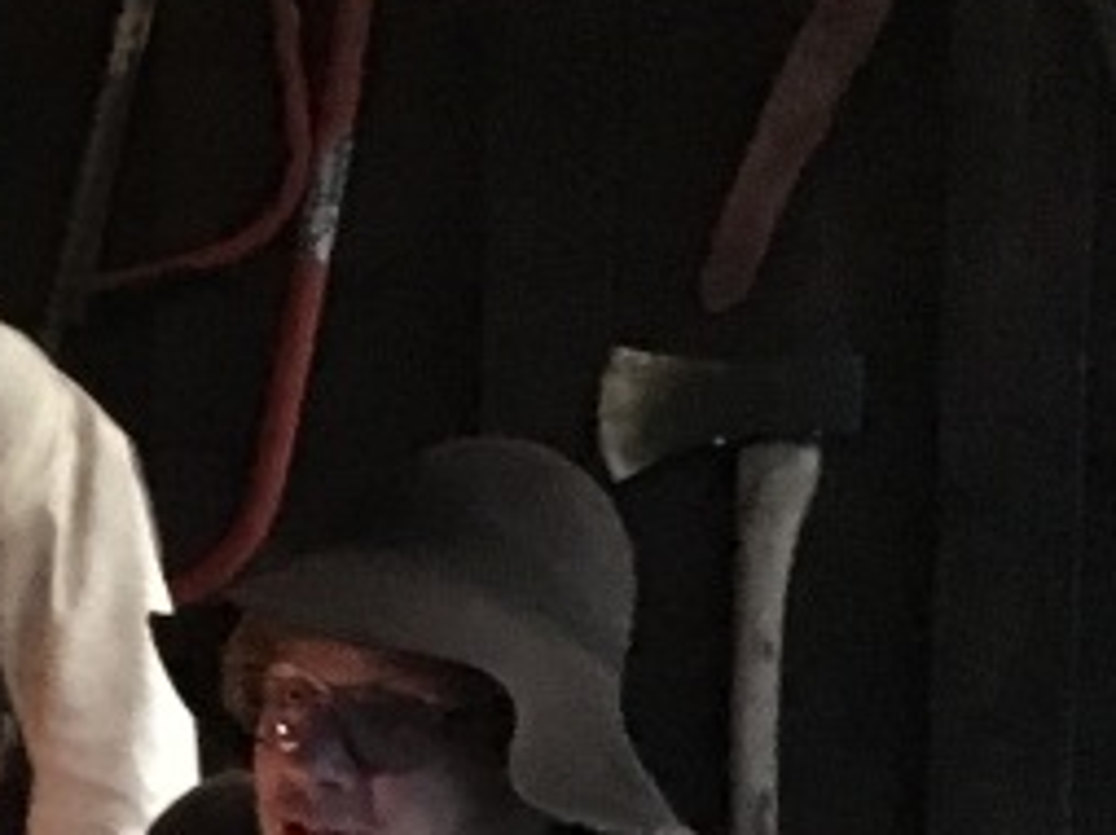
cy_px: 993
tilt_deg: -6.1
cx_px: -975
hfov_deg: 14.5
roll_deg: +2.1
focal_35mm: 117
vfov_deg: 12.4
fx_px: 3768
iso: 1250
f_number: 2.2
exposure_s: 1/15
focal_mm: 4.15
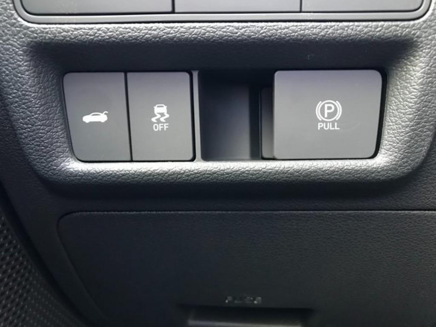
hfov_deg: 63.4
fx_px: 353
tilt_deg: +1.0
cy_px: 164
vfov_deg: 49.7
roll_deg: -1.3
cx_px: 218
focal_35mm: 28
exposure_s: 1/8
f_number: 1.8
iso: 80
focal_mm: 3.99
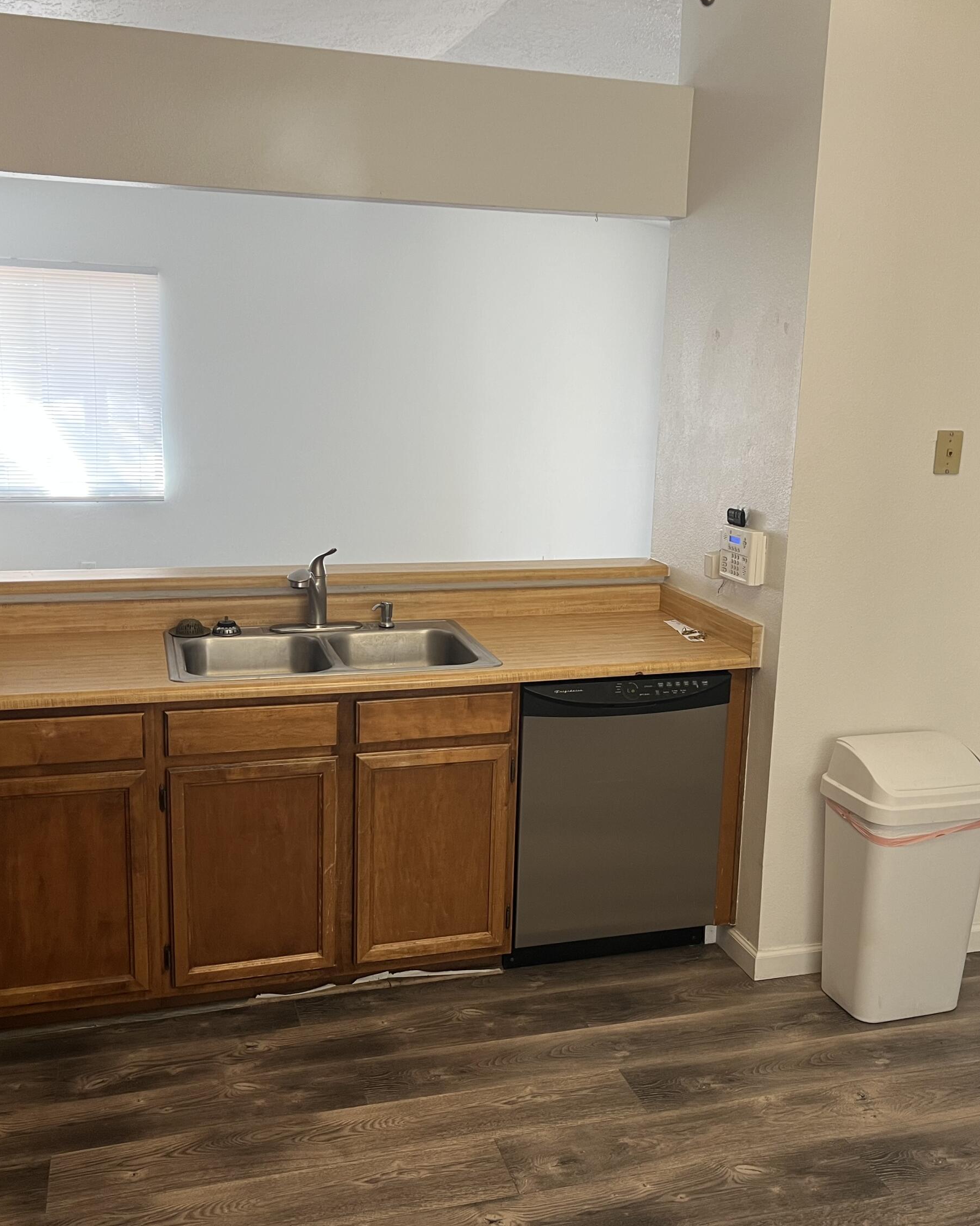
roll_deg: -2.5
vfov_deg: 52.8
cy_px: 611
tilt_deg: -12.6
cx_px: 504
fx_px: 1233
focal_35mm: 34
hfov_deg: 43.3
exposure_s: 1/60
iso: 80
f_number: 1.5
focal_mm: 5.7
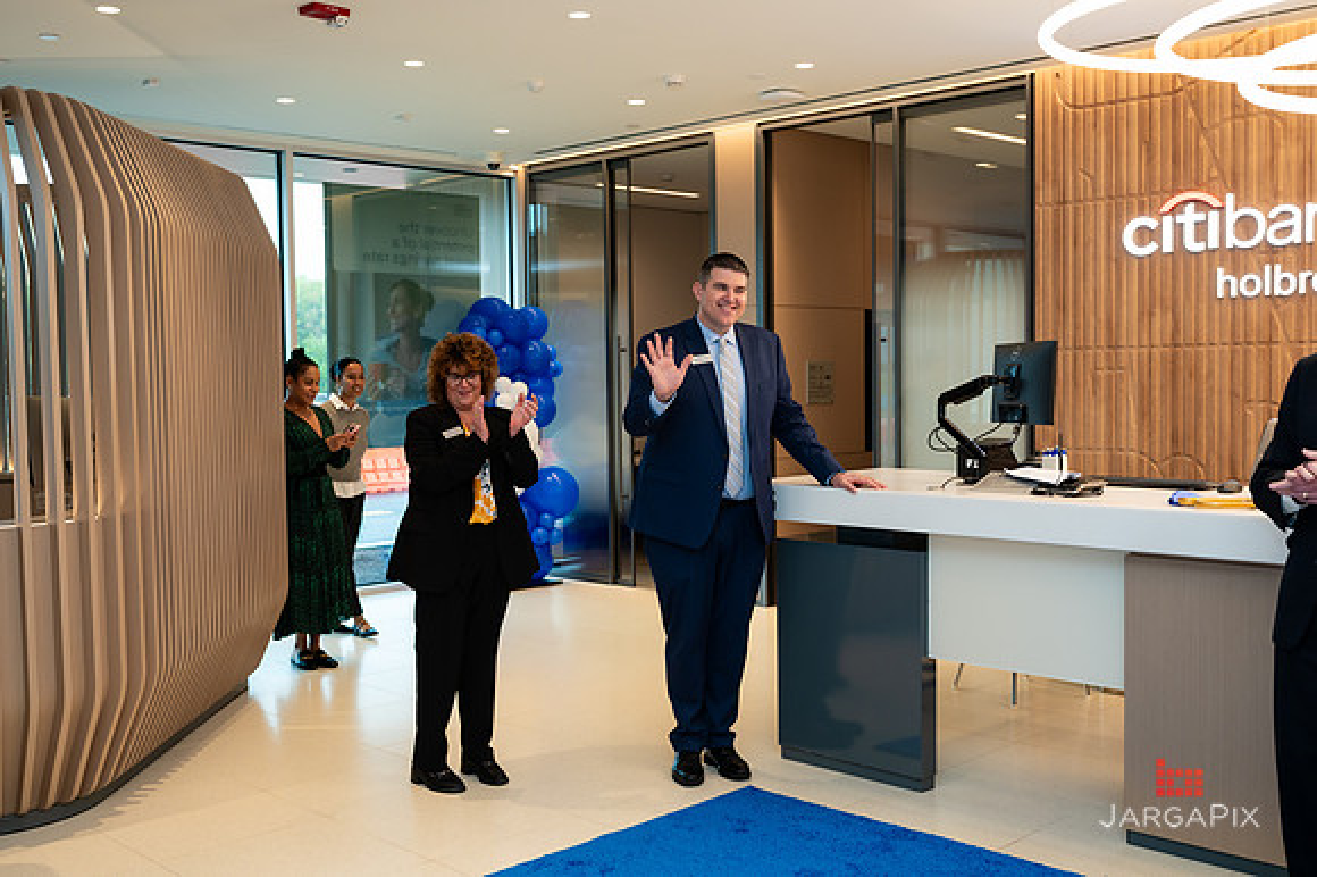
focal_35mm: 37
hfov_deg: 51.9
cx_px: 636
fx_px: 1351
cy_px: 423
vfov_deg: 35.9
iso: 500
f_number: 3.5
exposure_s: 1/200
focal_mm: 35
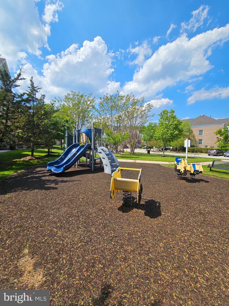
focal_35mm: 13
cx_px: 114
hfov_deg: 89.9
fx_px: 115
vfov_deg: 106.2
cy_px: 153
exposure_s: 1/2010
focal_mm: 2.2
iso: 50
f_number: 2.2
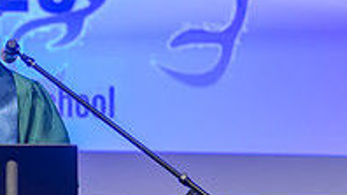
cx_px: -13
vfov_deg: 6.9
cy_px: 102
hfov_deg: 12.1
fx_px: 1618
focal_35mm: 176
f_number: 1.2
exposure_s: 1/640
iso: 1000
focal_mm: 50
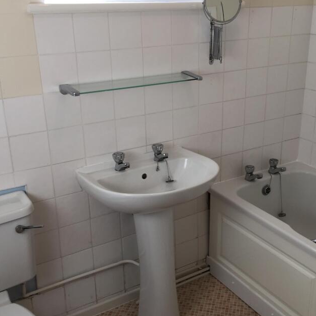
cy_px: 166
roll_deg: +0.7
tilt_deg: -21.7
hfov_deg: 39.8
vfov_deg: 40.0
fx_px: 434
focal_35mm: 42
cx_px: 193
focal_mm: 4.15
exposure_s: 1/100
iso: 32
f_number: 2.2
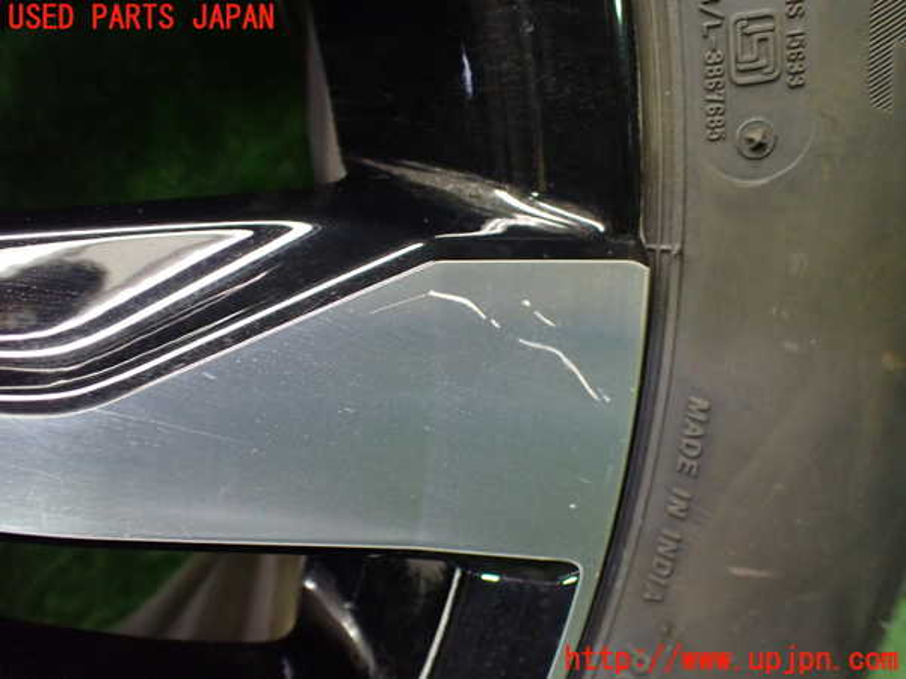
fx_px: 785
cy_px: 340
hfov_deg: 60.0
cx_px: 453
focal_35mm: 30
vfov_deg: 46.8
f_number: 2.3
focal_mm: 5.4
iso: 800
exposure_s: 1/60
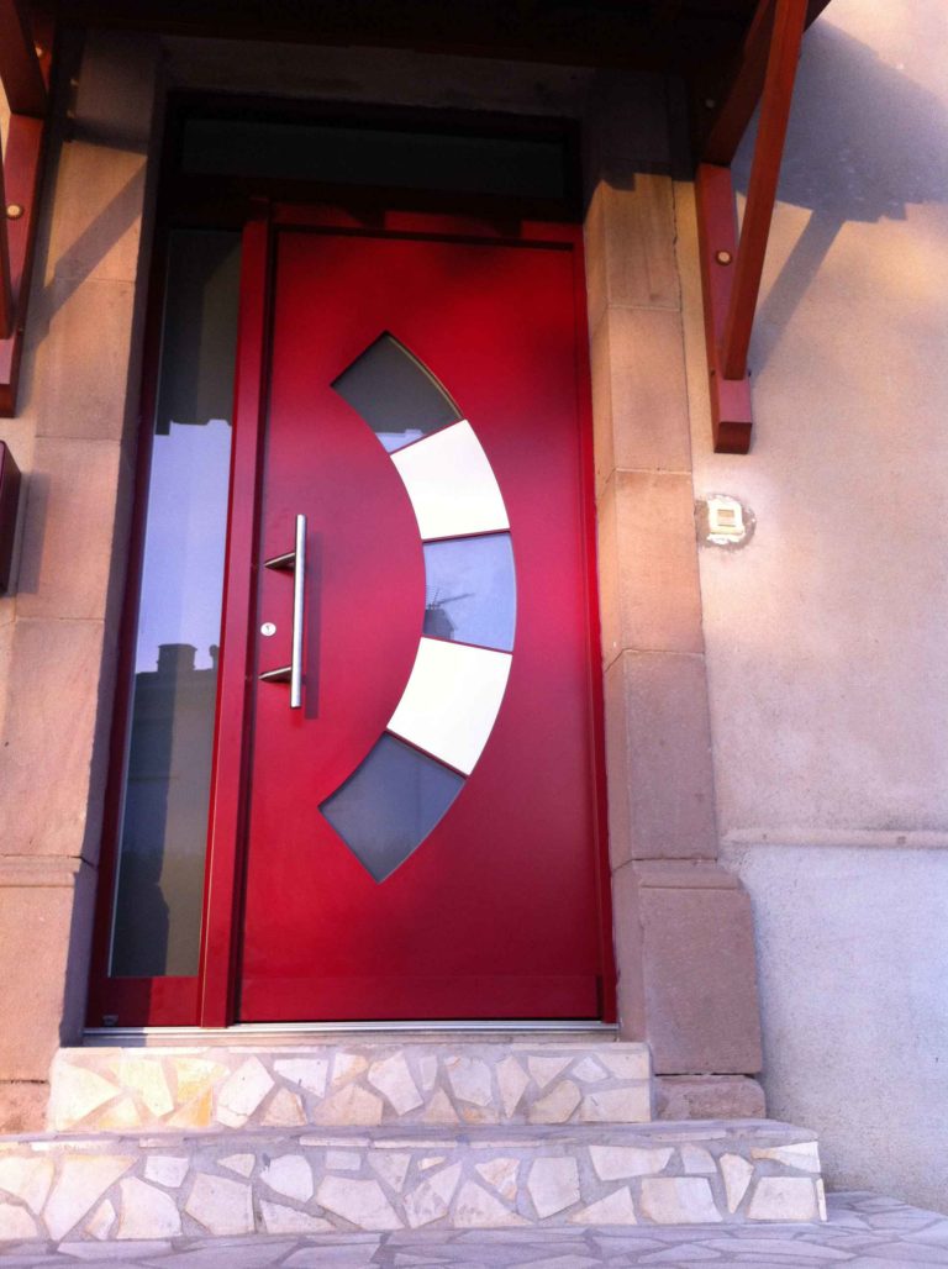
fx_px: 1281
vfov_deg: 52.7
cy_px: 634
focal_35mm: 35
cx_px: 474
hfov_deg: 40.6
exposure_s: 1/120
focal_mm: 3.85
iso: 100
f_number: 2.8
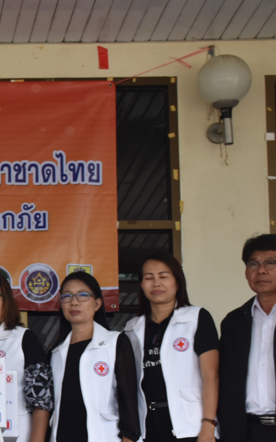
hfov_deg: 10.5
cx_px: -179
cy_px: 336
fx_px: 1432
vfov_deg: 17.4
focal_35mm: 119
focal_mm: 32
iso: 400
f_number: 7.1
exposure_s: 1/200
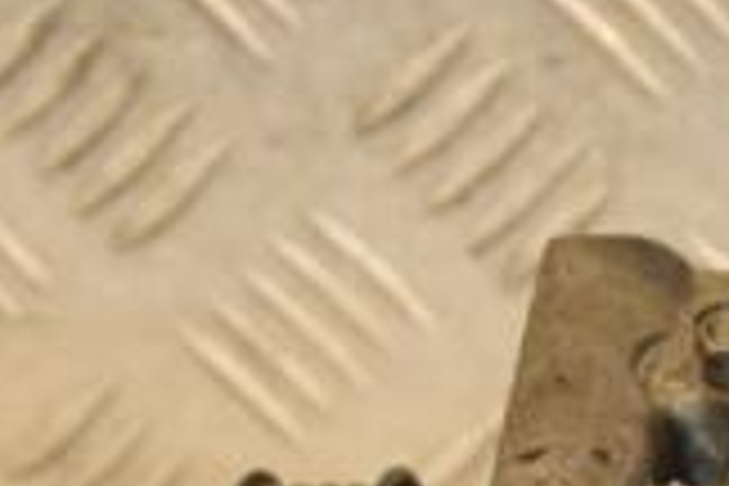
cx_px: 770
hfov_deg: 4.9
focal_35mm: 418
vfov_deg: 3.3
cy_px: 850
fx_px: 8461
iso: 800
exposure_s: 1/125
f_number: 5.3
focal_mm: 75
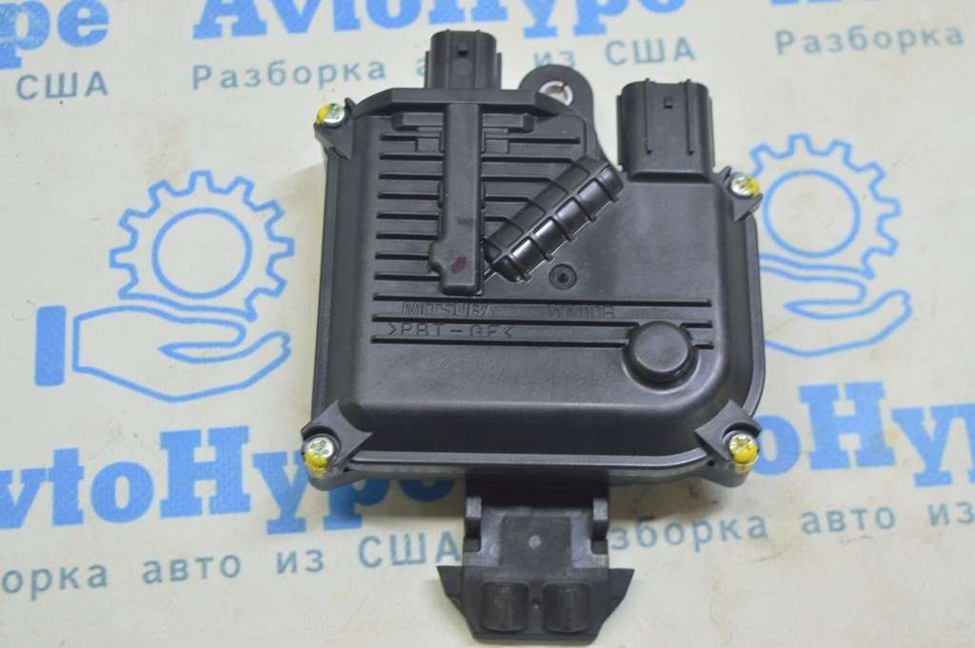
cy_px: 324
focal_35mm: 57
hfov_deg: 35.1
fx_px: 1542
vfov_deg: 23.7
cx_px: 488
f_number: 5.6
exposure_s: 1/20
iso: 400
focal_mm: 38
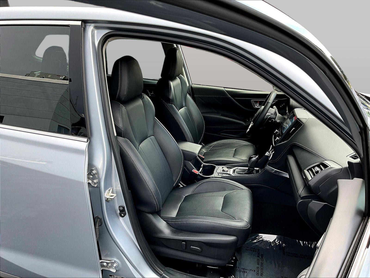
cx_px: 185
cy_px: 139
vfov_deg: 48.2
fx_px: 310
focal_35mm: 29
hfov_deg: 61.7
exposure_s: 1/122
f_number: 1.8
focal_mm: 3
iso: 20
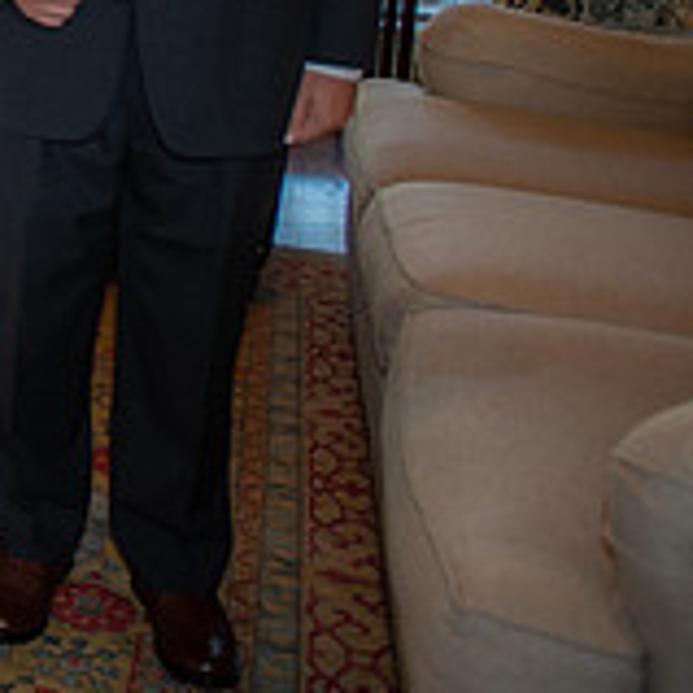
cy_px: 17
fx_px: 1540
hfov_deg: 20.3
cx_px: -453
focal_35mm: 68
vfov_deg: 24.3
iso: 640
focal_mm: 22
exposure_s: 1/60
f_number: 2.8
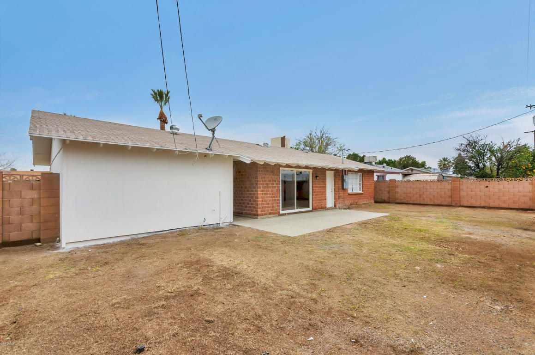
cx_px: 268
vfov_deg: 77.1
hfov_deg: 100.5
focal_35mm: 15
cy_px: 178
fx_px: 222
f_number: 8
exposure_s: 1/250
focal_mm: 10
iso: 500
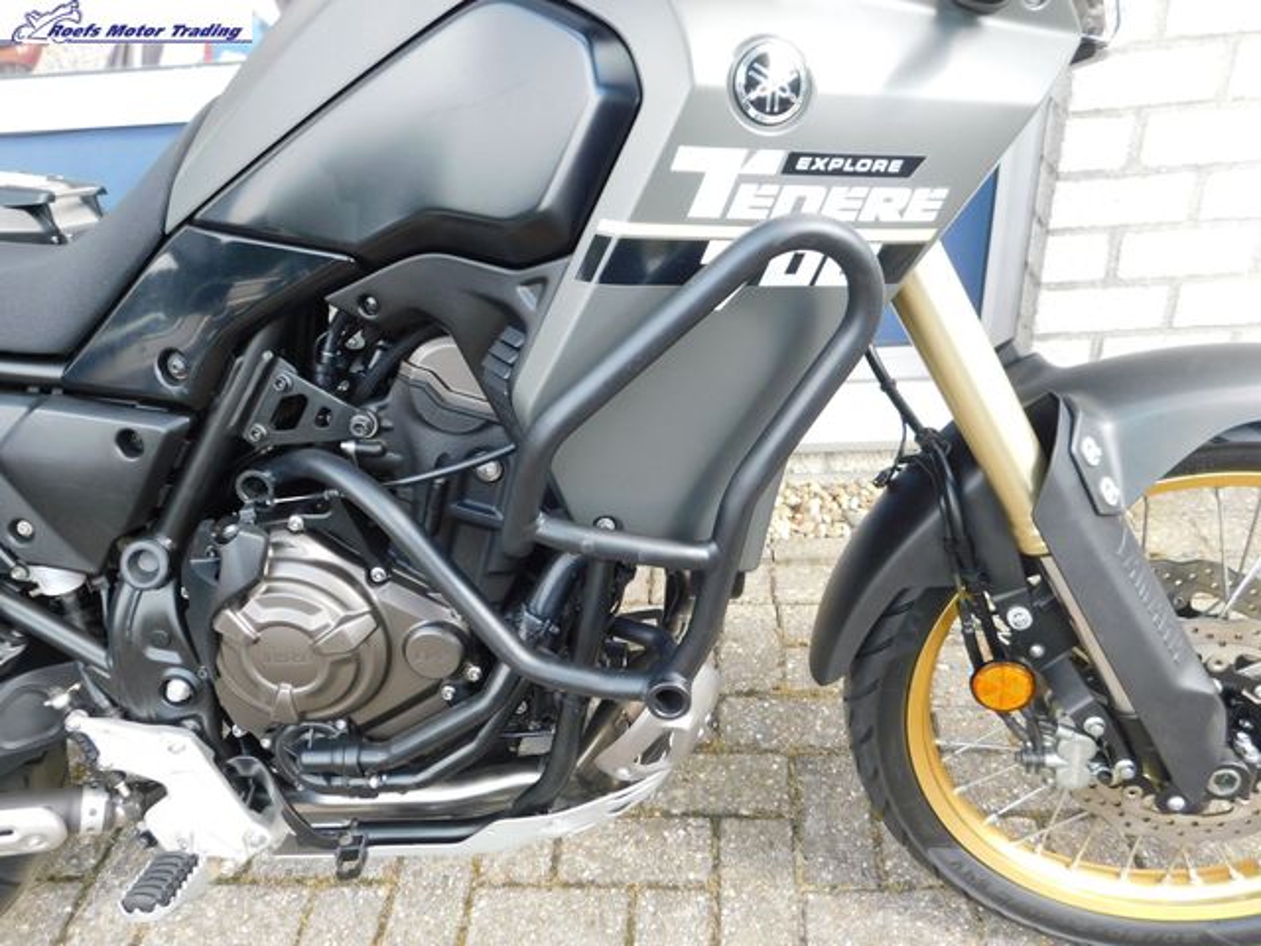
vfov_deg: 49.7
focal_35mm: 28
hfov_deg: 63.4
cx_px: 630
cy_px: 473
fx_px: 1020
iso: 125
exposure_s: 1/80
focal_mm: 4.9
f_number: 3.2
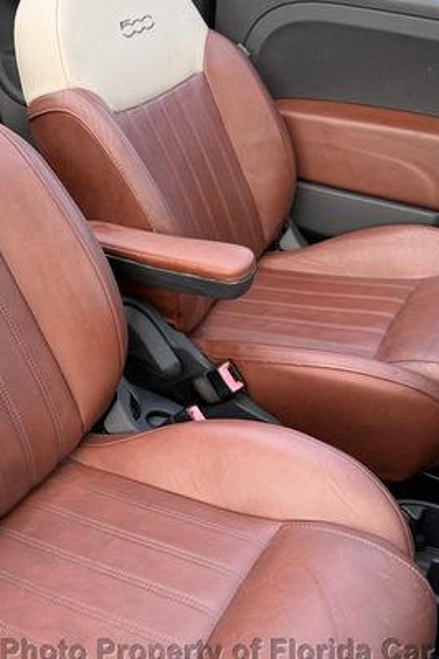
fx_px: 732
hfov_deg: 32.8
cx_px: 116
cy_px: 291
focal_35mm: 40
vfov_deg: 48.4
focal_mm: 6.76
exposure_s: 1/121
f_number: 1.78
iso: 64
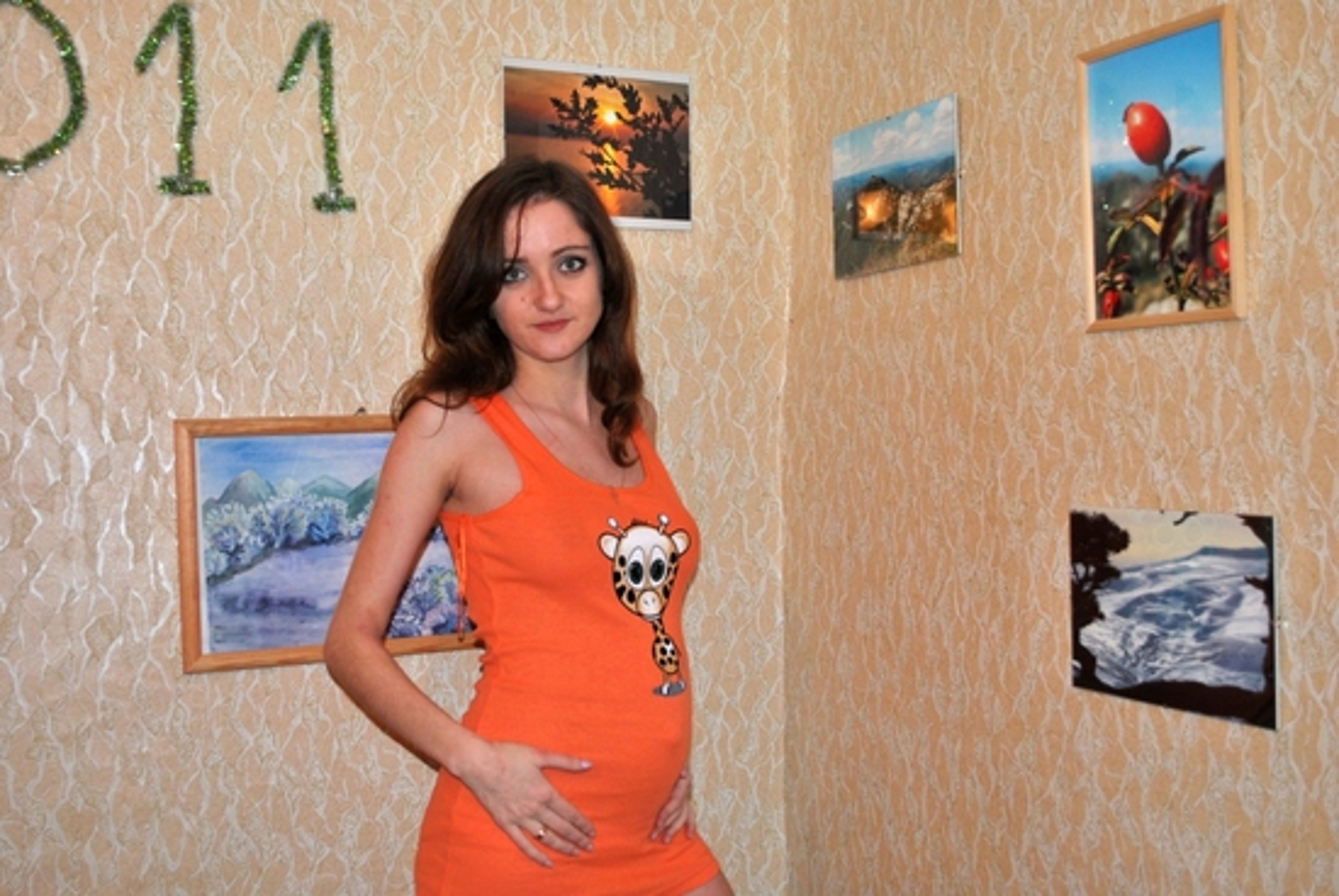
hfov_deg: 49.5
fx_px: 1452
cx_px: 670
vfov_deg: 34.3
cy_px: 448
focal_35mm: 39
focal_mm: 26
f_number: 4.2
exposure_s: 1/60
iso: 200
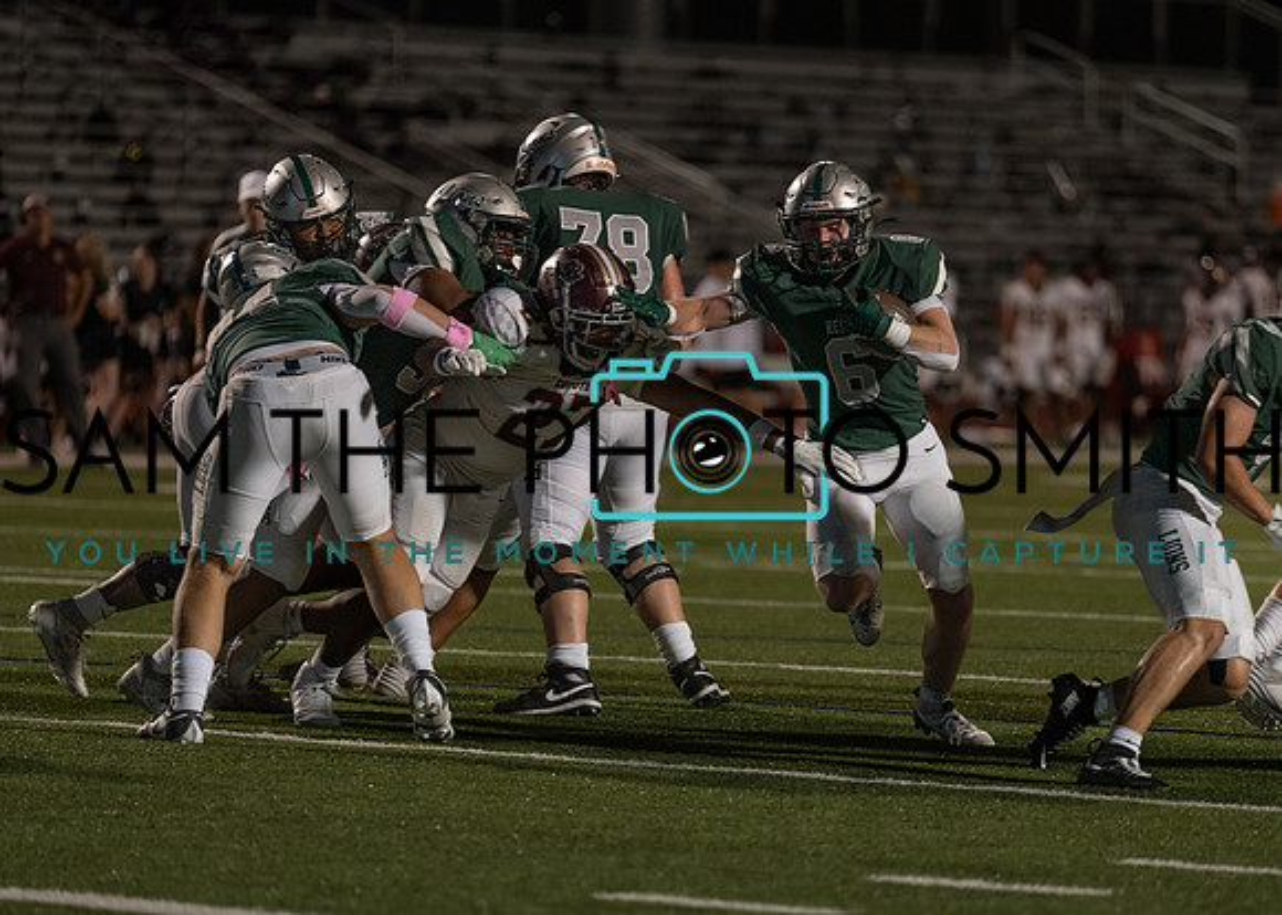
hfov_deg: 8.5
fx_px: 8619
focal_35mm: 237
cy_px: 510
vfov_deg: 6.1
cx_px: 760
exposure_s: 1/1000
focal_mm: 200
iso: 1600
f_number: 2.8
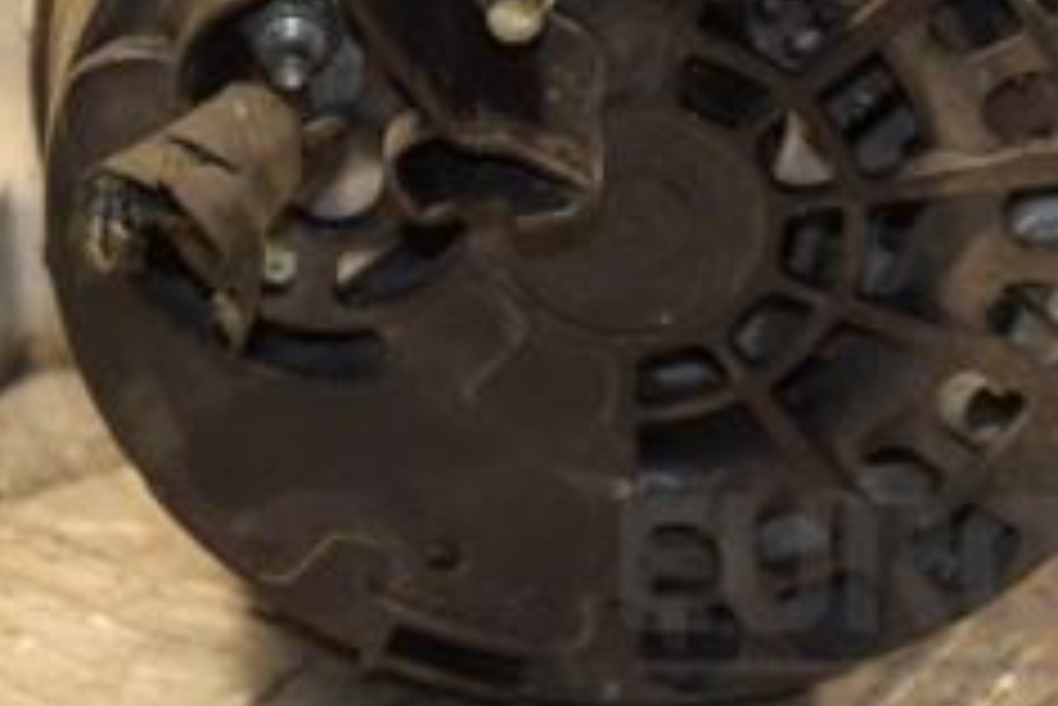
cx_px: 536
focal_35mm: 402
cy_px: -36
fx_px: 11829
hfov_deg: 5.1
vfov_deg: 3.4
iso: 800
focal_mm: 105
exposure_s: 1/100
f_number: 5.6
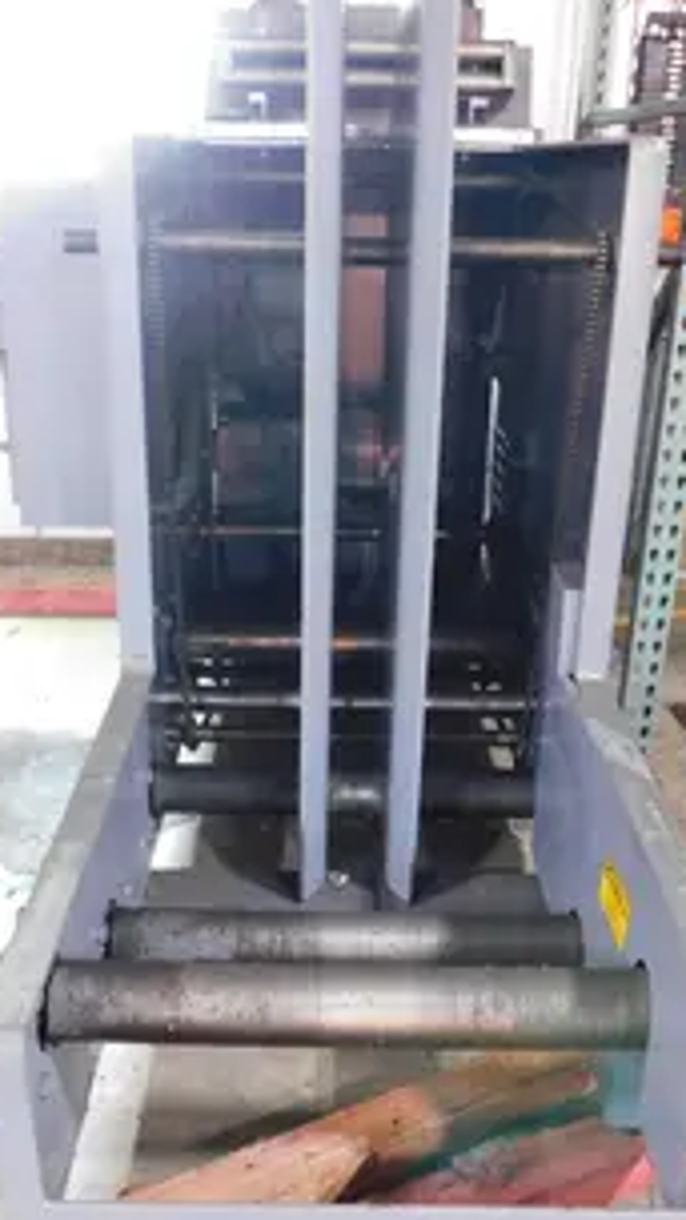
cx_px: 349
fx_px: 1067
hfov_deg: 35.6
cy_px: 590
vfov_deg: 59.5
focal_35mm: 33
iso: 400
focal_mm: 4
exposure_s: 1/10
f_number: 3
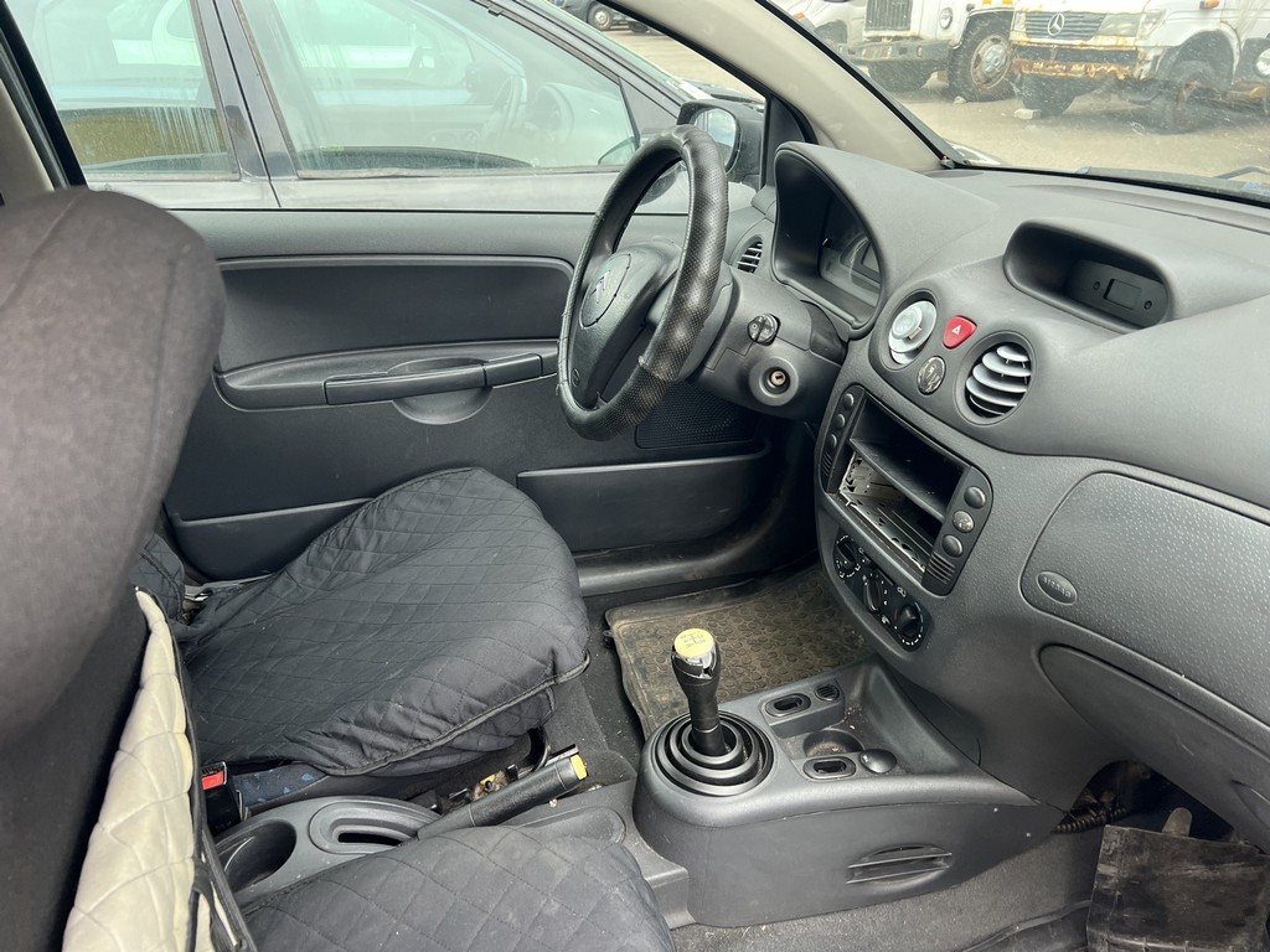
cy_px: 476
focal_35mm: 26
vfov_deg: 53.1
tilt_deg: -25.3
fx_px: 954
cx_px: 635
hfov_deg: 67.3
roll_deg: +1.5
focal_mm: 5.7
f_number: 1.5
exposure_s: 1/121
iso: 80
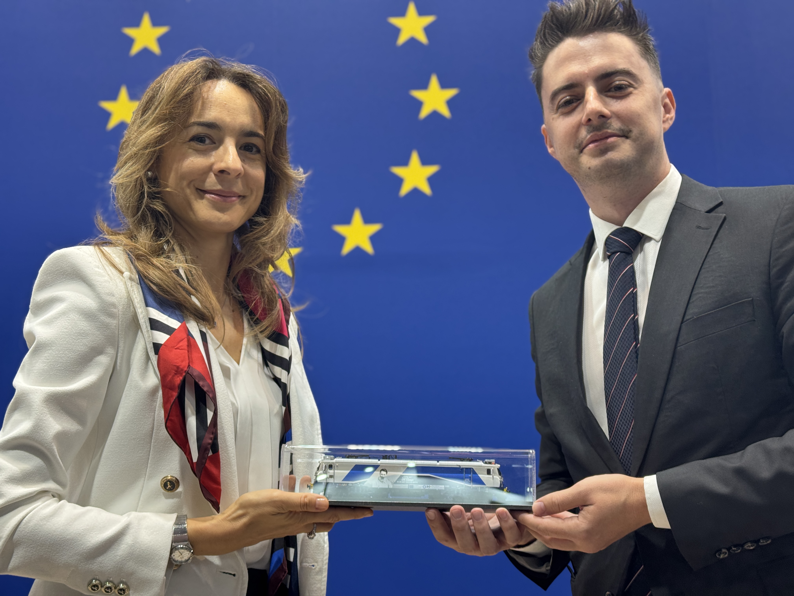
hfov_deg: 39.7
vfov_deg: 30.3
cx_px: 397
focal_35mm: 48
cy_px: 298
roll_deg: +3.5
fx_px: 1101
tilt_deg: +15.5
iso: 50
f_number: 1.78
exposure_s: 1/50
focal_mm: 6.76
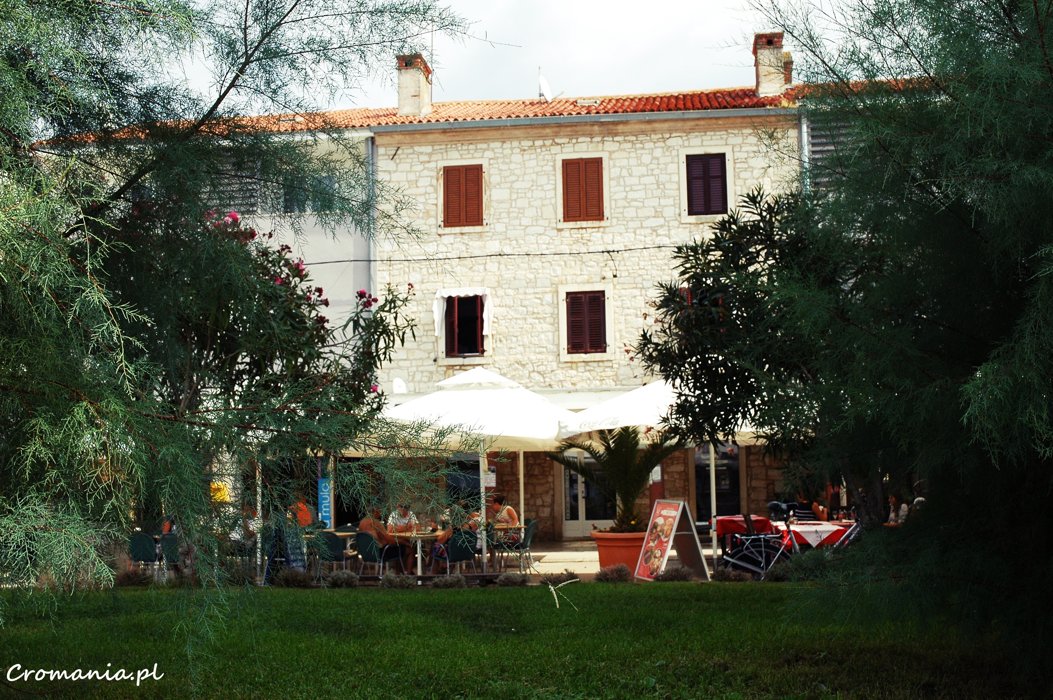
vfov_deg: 33.0
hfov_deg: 48.0
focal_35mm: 40
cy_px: 350
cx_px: 526
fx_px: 1184
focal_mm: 27
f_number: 10
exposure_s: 1/320
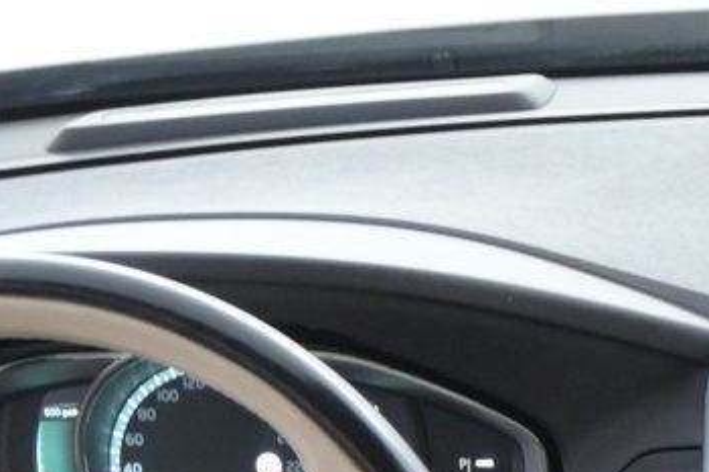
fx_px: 2736
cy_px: 1043
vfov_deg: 9.1
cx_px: 1005
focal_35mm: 139
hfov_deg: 14.0
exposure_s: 1/40
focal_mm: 20
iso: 2500
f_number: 3.8
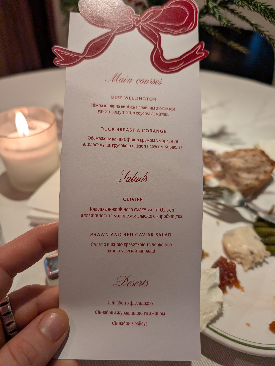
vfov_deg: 71.5
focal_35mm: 24
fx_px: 254
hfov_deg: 56.9
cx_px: 138
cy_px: 183
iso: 181
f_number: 1.68
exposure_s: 1/100
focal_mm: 6.9
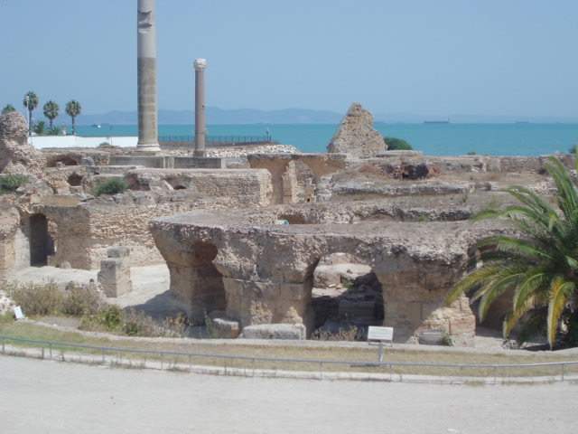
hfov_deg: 33.8
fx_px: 952
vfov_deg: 25.7
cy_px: 217
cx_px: 289
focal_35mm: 57
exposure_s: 1/500
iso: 64
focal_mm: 10.3
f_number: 4.9
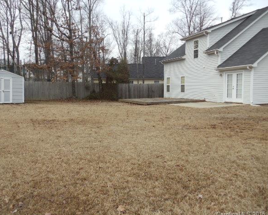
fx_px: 373
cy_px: 108
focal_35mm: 47
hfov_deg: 39.5
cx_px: 122
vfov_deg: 32.1
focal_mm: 6
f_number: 7.1
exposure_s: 1/160
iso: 100
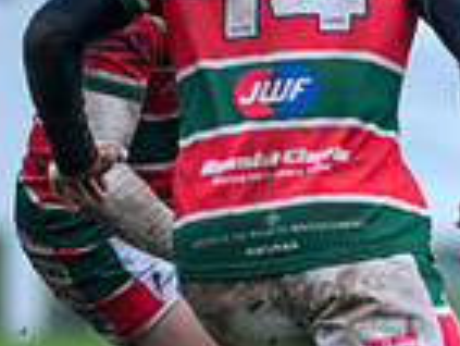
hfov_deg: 0.8
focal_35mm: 2586
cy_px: 463
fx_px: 34394
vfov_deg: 0.6
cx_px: 727
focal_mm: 560
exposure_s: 1/1600
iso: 3200
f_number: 4
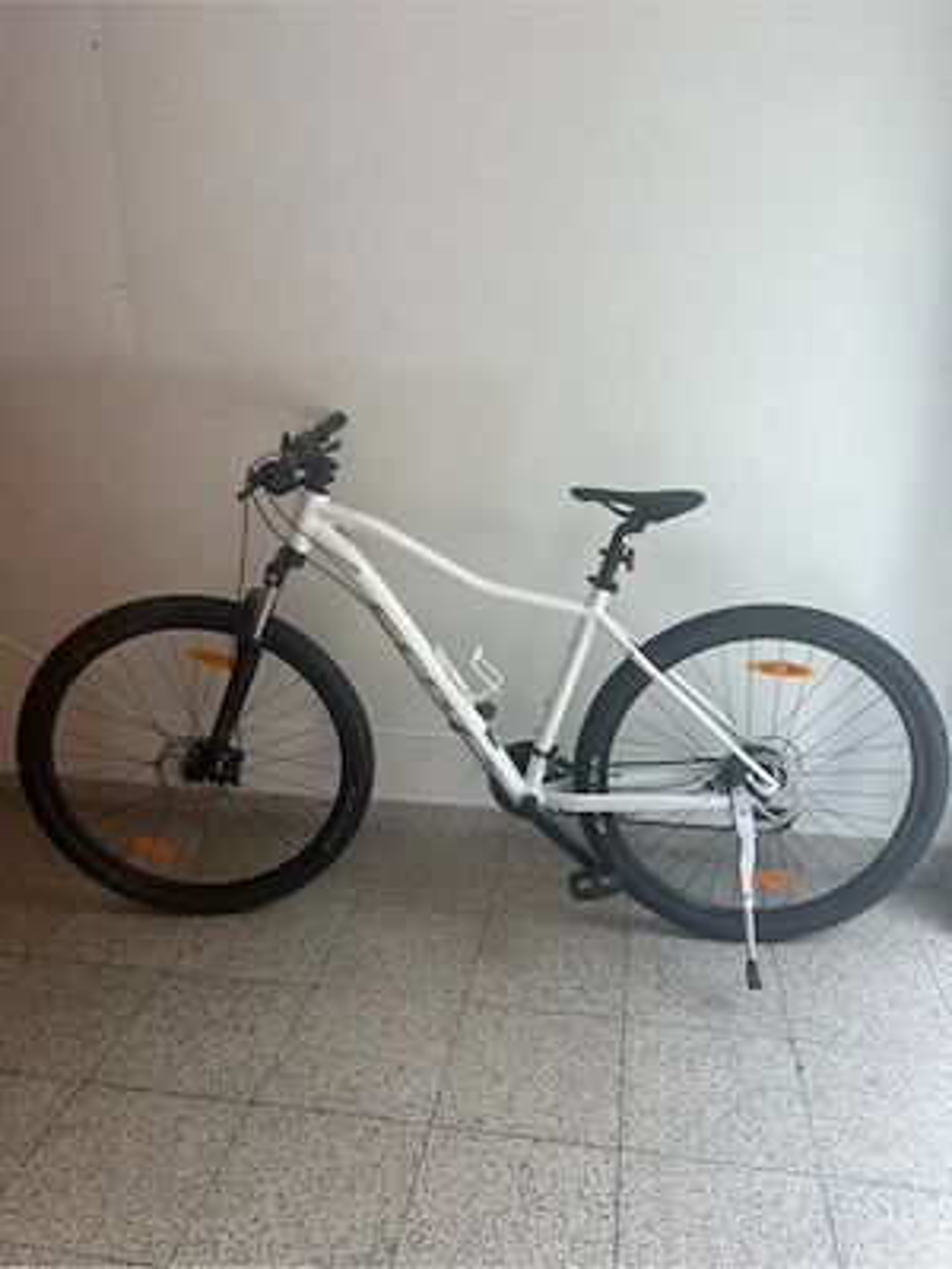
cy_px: 634
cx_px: 476
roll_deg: +1.0
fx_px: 953
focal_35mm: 26
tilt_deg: -17.3
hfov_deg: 53.1
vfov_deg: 67.3
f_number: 1.5
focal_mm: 5.7
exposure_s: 1/121
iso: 32
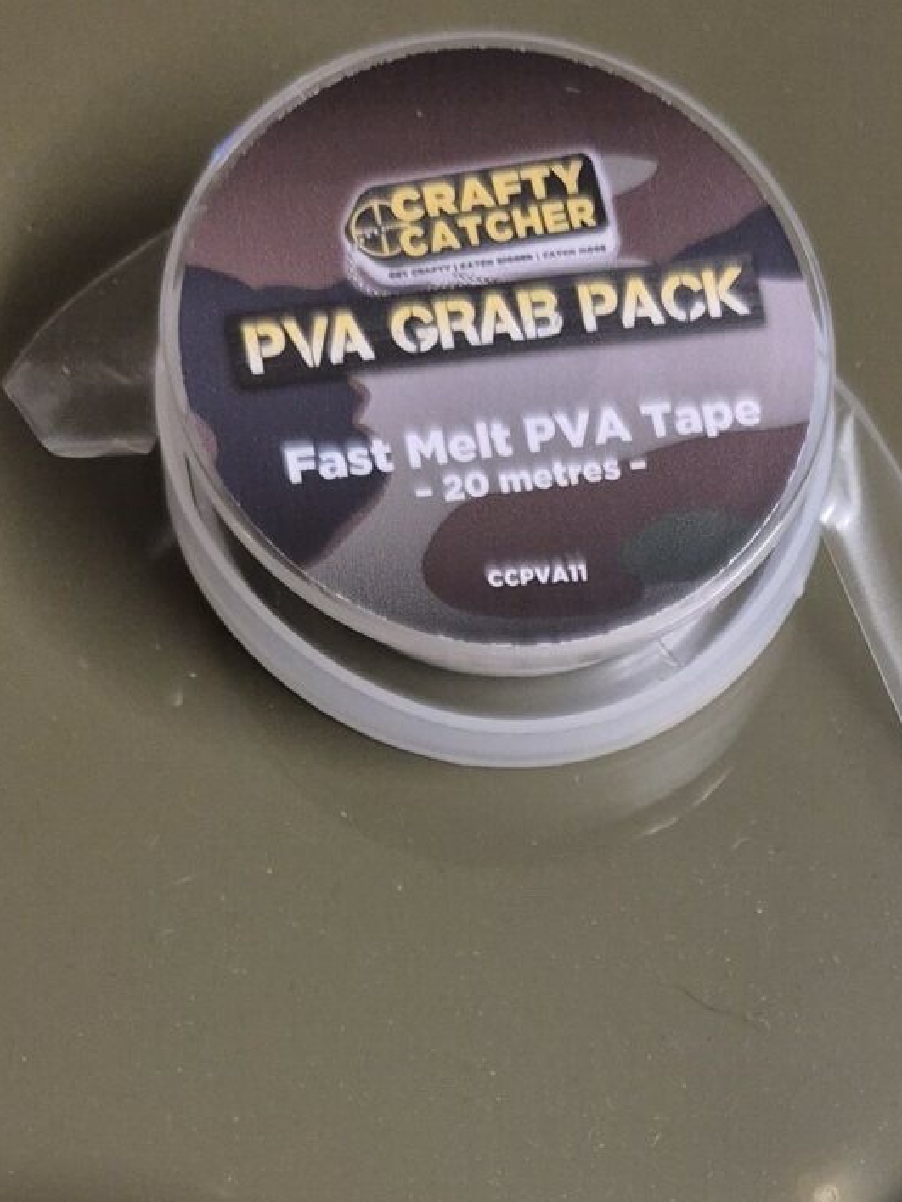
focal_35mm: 65
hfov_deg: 22.2
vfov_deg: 26.7
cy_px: 1416
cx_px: 778
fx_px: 2258
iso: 400
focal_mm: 5.4
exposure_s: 1/100
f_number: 1.8
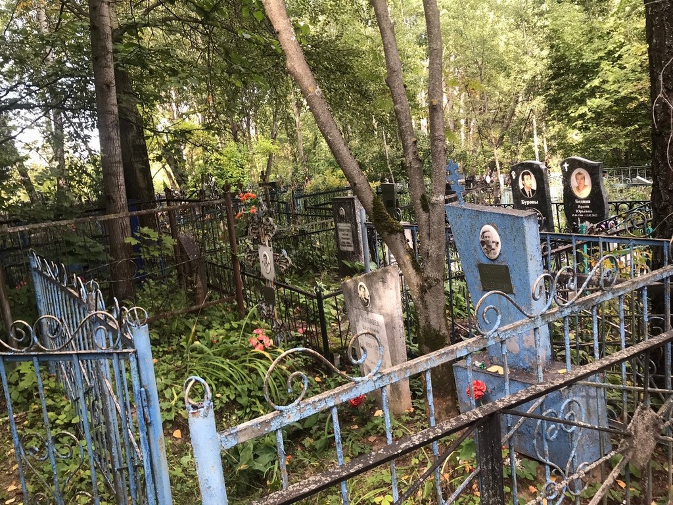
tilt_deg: -9.7
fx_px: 544
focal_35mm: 28
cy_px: 252
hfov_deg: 63.4
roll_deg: +9.7
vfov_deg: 49.7
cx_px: 336
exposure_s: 1/100
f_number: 1.8
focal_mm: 3.99
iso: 32
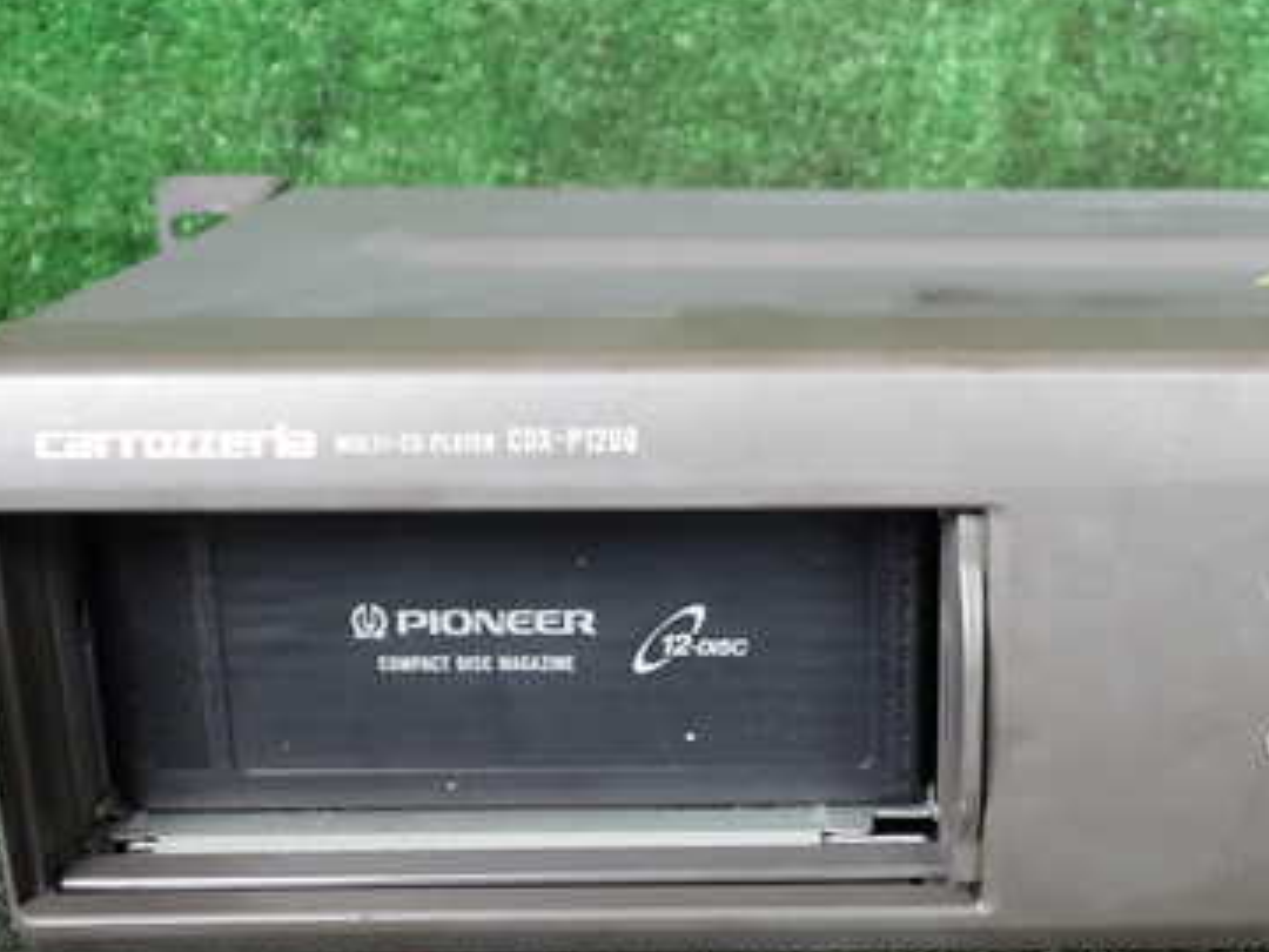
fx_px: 1833
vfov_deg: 29.1
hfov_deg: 37.4
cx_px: 924
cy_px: 518
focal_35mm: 50
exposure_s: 1/60
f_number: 2.3
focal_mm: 5.4
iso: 160
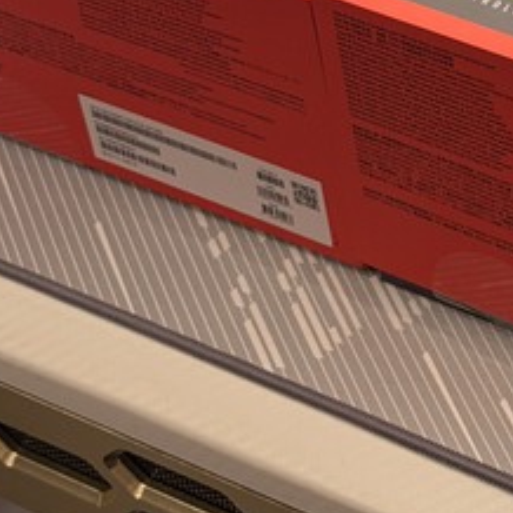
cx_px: 506
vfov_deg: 11.4
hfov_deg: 11.4
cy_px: 48
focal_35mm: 152
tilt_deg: -39.9
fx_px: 2549
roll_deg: +7.8
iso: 125
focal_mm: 6.76
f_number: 1.78
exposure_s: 1/60
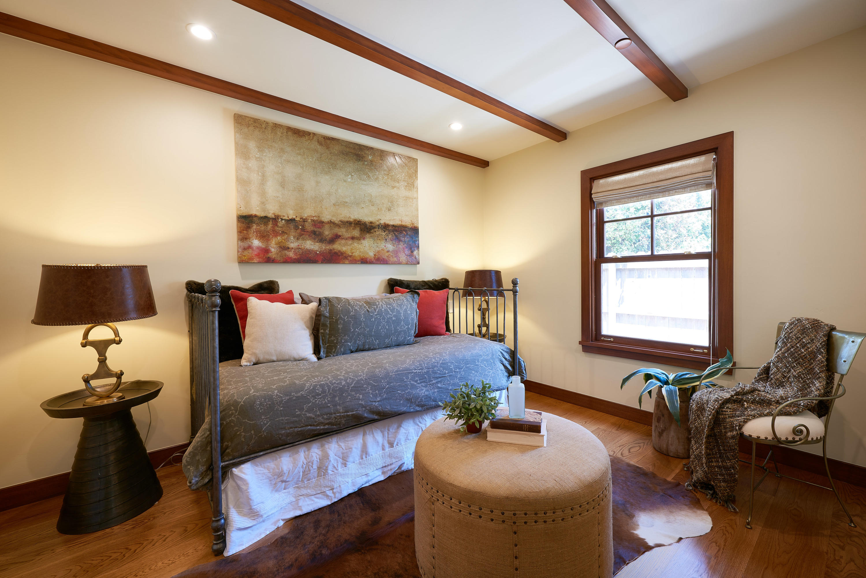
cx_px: 433
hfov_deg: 104.2
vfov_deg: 81.2
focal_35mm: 14
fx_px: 337
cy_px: 289
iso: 64
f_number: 11
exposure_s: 2
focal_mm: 14
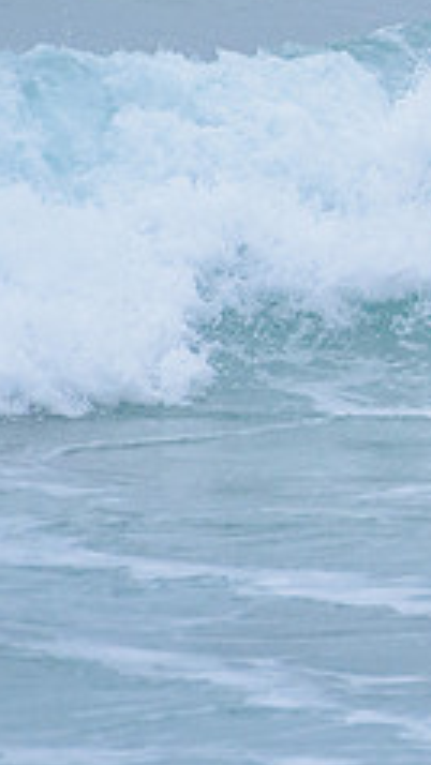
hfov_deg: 0.8
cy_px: 75
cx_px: 1056
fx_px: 31835
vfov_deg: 1.4
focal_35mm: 1568
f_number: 5.6
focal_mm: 500
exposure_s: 1/2000
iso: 1600
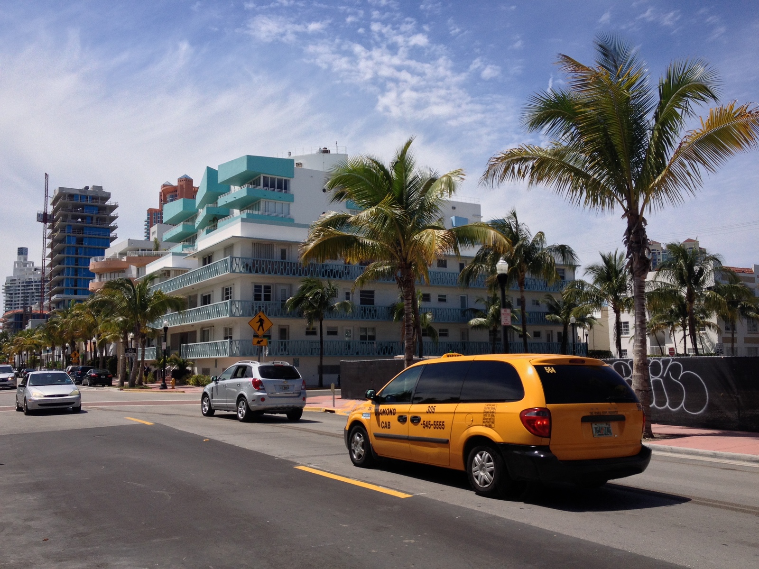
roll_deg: +1.4
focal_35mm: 35
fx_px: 767
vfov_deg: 40.7
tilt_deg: +3.5
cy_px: 284
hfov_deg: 52.6
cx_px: 380
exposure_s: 1/2513
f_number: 2.4
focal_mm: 4.28
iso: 50
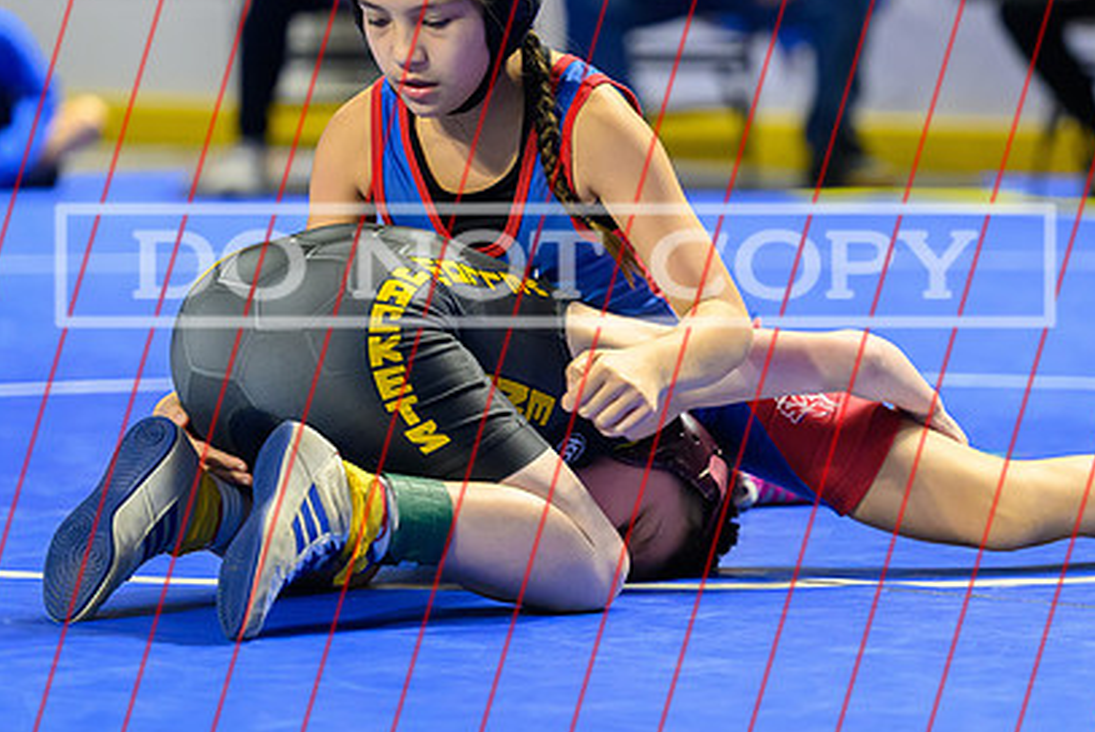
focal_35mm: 227
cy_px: 298
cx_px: 589
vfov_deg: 6.1
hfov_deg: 9.1
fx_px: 6909
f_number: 2.8
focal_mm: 130
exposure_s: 1/800
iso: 4000
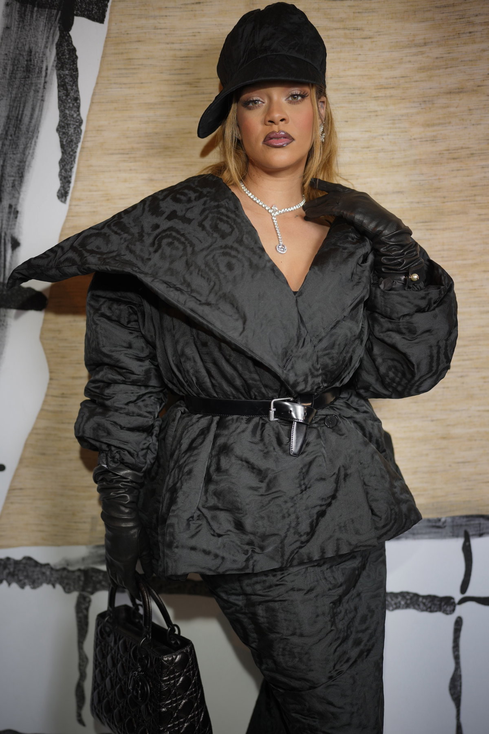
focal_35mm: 35
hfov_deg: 37.9
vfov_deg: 54.4
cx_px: 244
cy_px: 367
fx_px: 713
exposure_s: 1/200
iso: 80
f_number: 1.8
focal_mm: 35
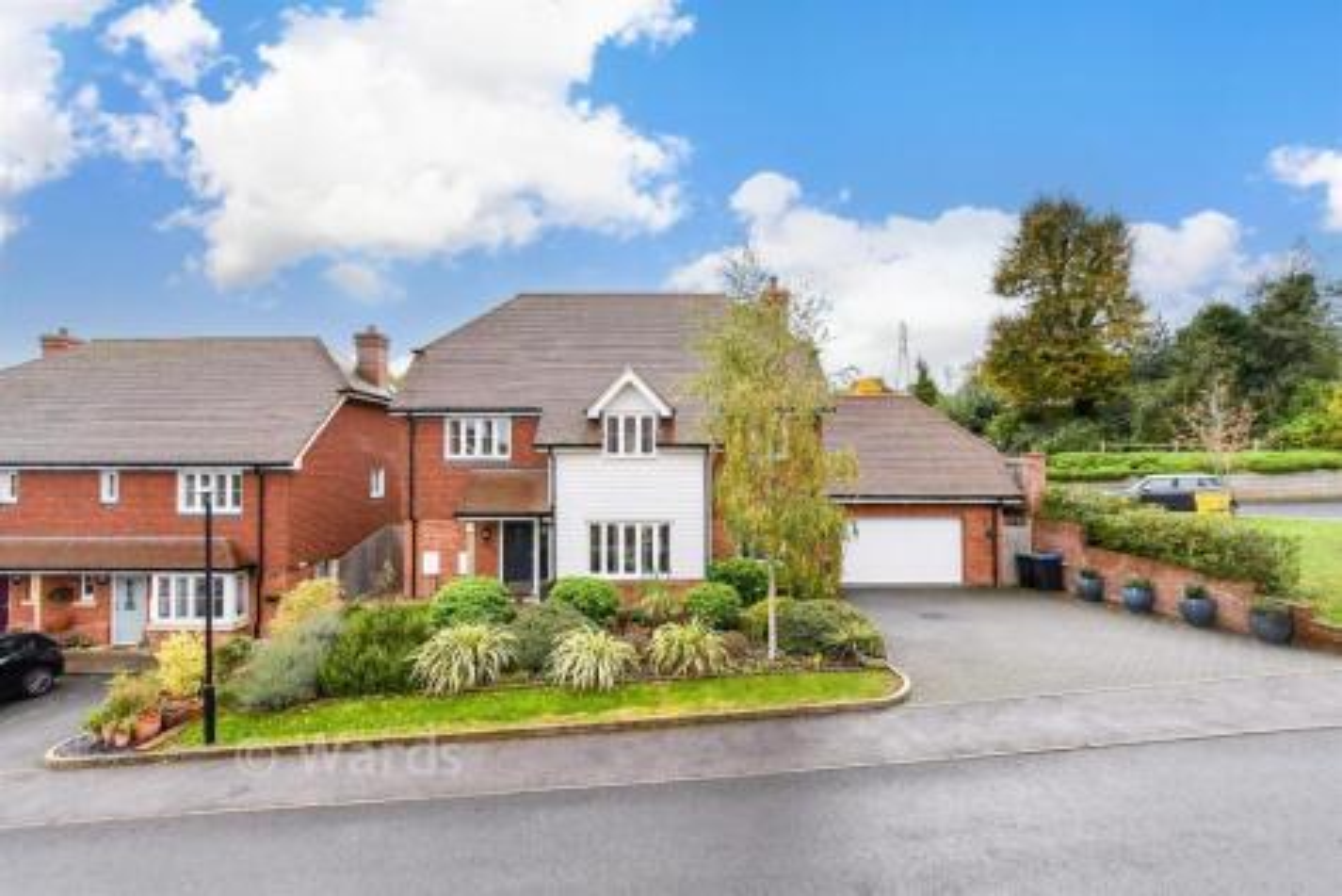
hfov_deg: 100.4
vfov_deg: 77.4
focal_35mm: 15
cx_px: 671
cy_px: 448
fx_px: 559
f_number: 8
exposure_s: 1/1250
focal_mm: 10
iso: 1600
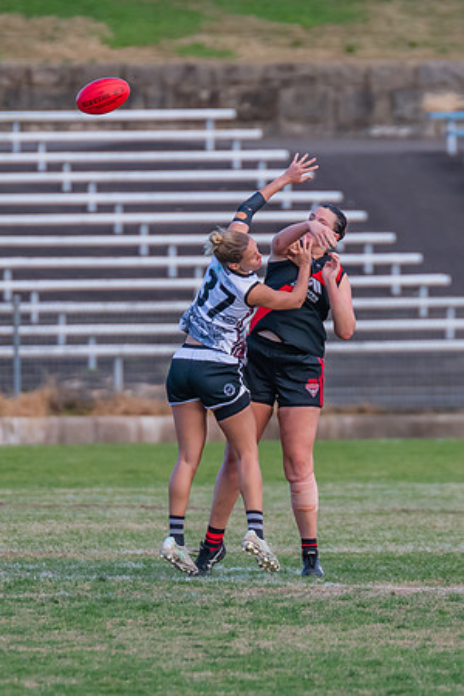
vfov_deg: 2.1
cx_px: 249
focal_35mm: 984
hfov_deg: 1.4
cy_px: 283
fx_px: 19032
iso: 800
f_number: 4.5
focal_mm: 420
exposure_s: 1/1250
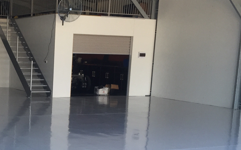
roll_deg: -1.4
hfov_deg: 28.9
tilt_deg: -9.0
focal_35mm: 68
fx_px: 447
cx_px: 19
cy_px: 122
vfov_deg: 18.9
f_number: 2.2
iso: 50
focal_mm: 4.15
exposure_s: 1/120
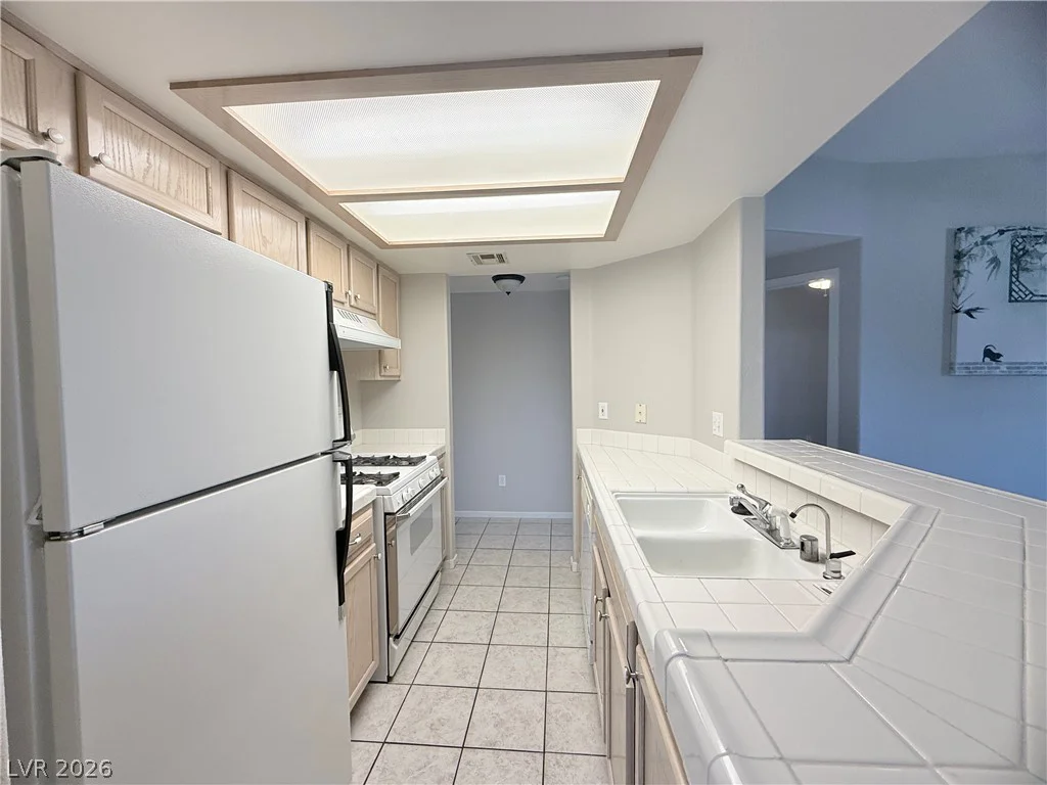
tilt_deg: -2.5
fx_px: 423
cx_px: 524
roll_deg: +1.7
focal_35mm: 14
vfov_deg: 85.7
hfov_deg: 102.1
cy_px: 392
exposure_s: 1/120
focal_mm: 2.22
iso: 125
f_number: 2.2
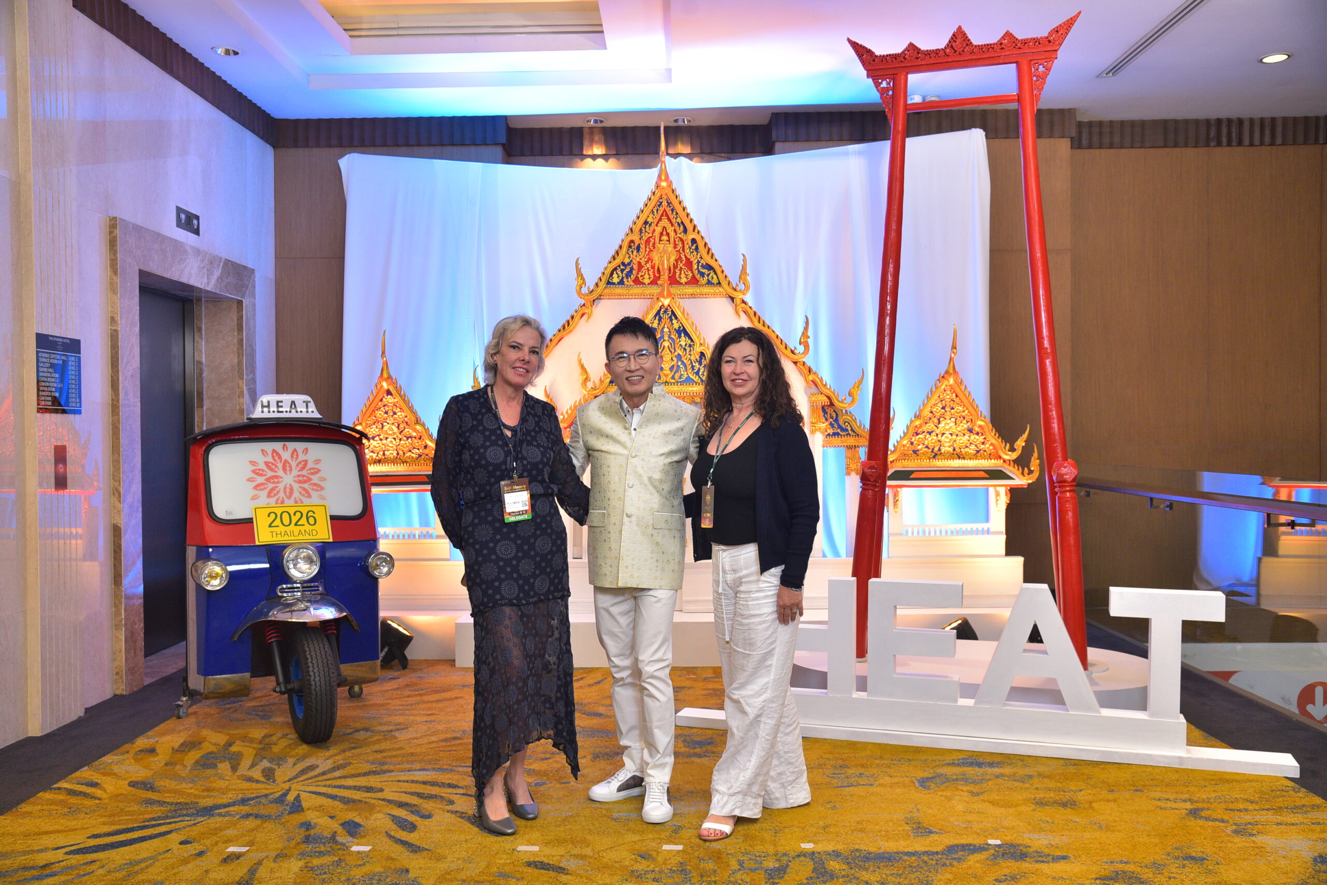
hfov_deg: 61.9
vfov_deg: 43.6
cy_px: 442
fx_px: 1106
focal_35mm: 30
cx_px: 664
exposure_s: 1/125
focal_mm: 30
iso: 1600
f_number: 5.6
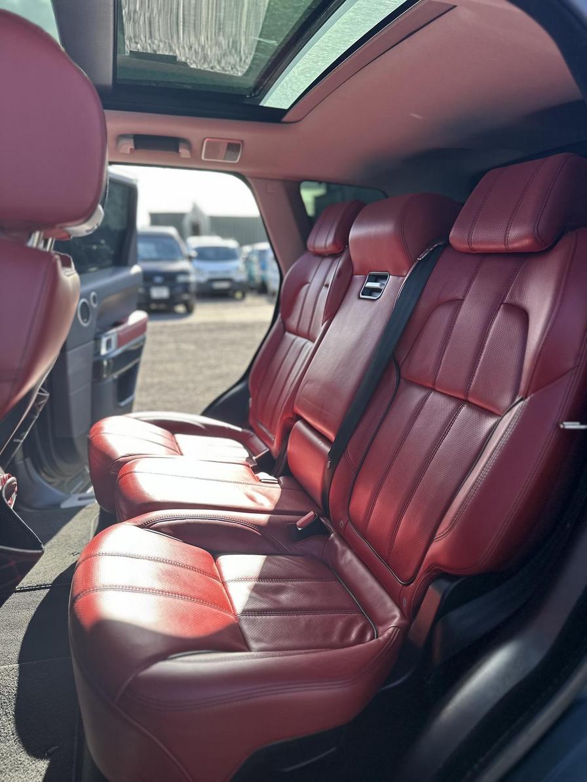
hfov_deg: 56.8
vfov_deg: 71.6
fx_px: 543
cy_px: 391
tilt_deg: -14.8
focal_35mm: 24
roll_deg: -0.7
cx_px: 294
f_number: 1.78
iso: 80
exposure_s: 1/791
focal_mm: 6.86
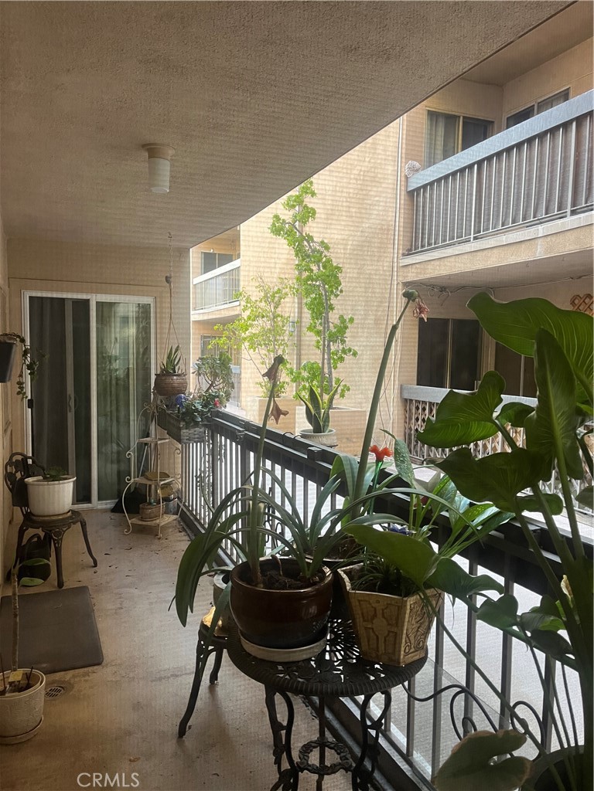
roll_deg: -0.3
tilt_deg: -4.5
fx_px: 595
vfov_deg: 67.3
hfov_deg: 53.1
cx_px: 297
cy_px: 396
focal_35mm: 26
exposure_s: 1/99
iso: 125
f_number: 1.6
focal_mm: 5.1
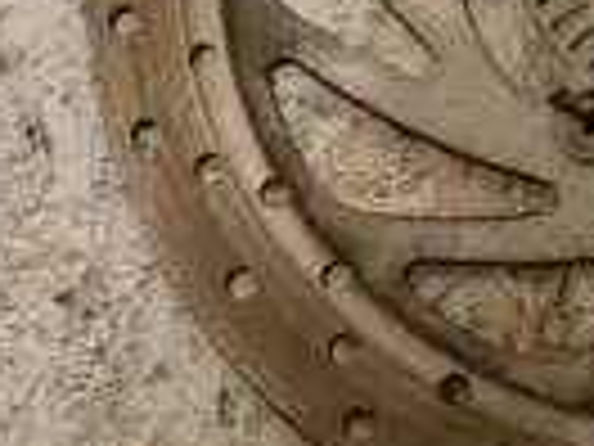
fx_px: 2059
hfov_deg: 15.5
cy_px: -117
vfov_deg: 12.0
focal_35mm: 120
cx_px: 806
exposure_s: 1/50
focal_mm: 5.5
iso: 80
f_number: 2.8
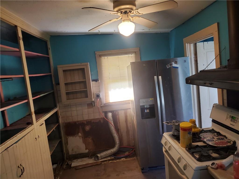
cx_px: 120
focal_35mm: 26
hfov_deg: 67.3
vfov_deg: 53.1
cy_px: 90
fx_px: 180
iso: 200
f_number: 1.5
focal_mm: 4.3
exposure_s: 1/120
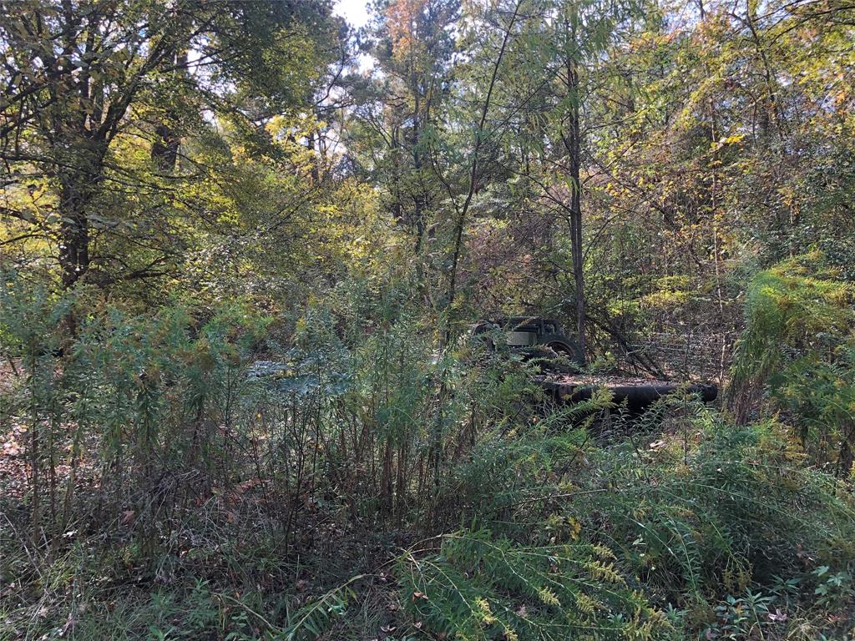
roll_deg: +2.2
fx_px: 692
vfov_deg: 49.7
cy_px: 320
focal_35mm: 28
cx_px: 428
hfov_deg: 63.4
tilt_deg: +0.4
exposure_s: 1/160
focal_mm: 4
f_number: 1.8
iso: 20
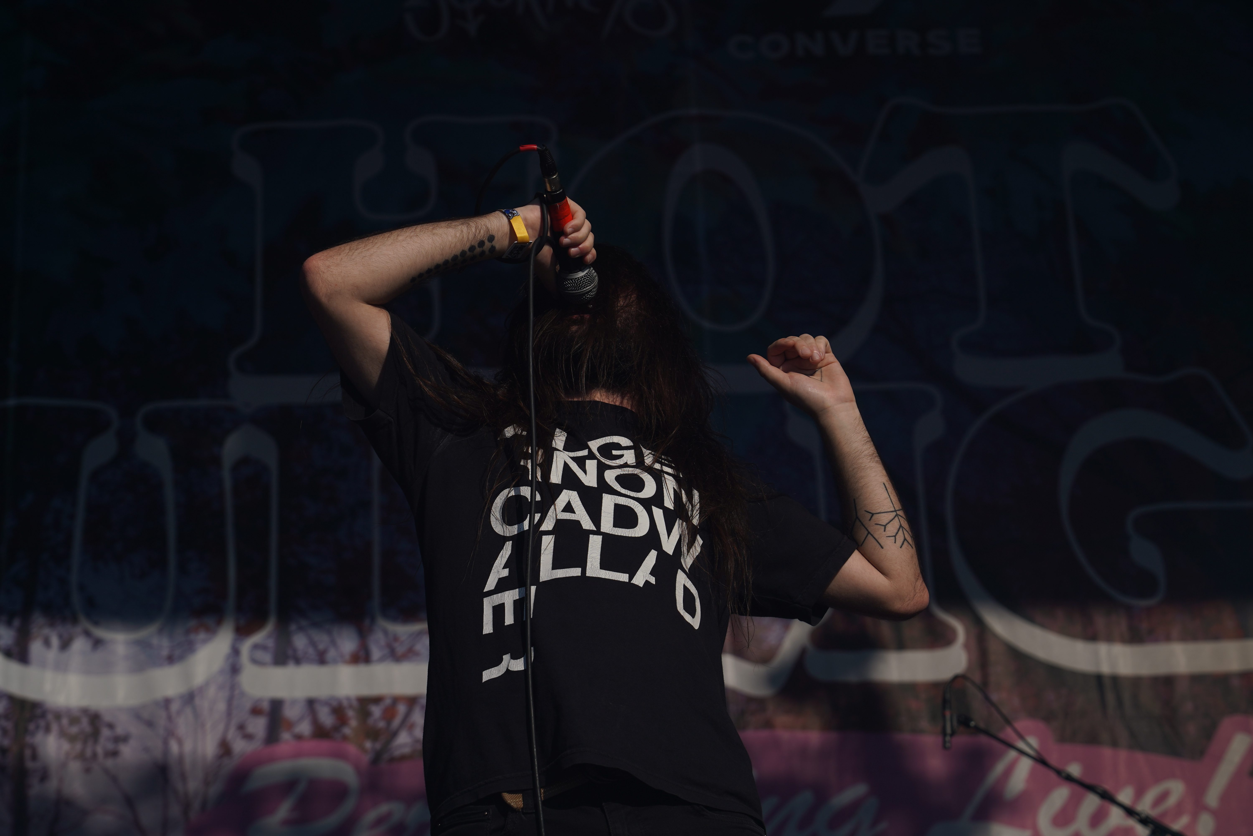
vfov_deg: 13.0
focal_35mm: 105
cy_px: 418
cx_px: 626
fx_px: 3654
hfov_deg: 19.5
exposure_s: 1/1000
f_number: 8
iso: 100
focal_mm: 105
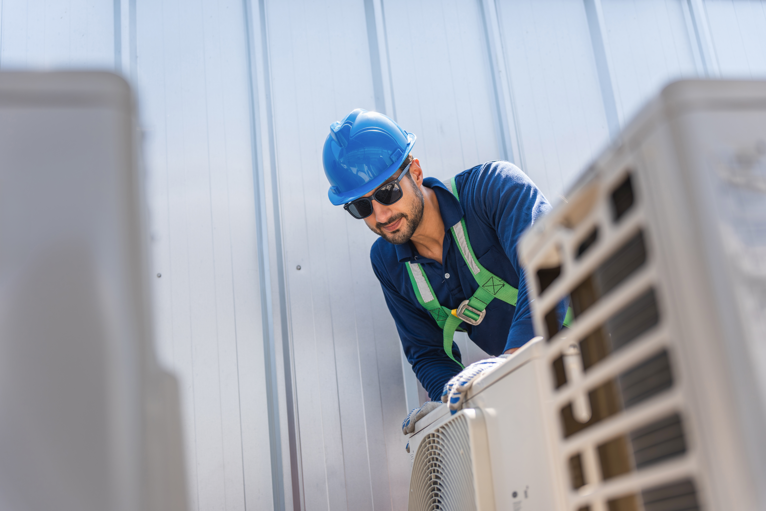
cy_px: 256
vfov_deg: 32.0
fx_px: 891
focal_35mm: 42
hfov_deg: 46.5
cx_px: 383
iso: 100
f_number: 2.8
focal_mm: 41.9
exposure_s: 1/640
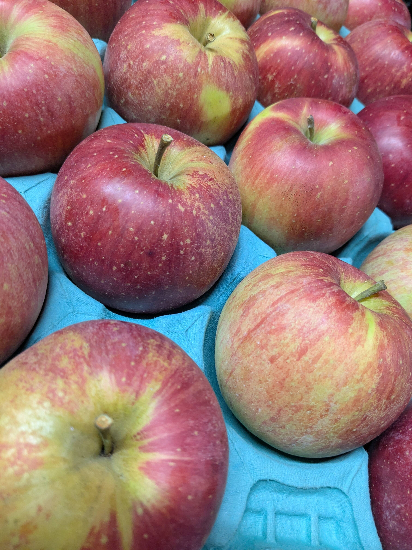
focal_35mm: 27
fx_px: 428
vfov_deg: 65.3
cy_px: 275
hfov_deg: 51.4
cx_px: 206
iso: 198
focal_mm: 4.38
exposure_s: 1/60
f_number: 1.73
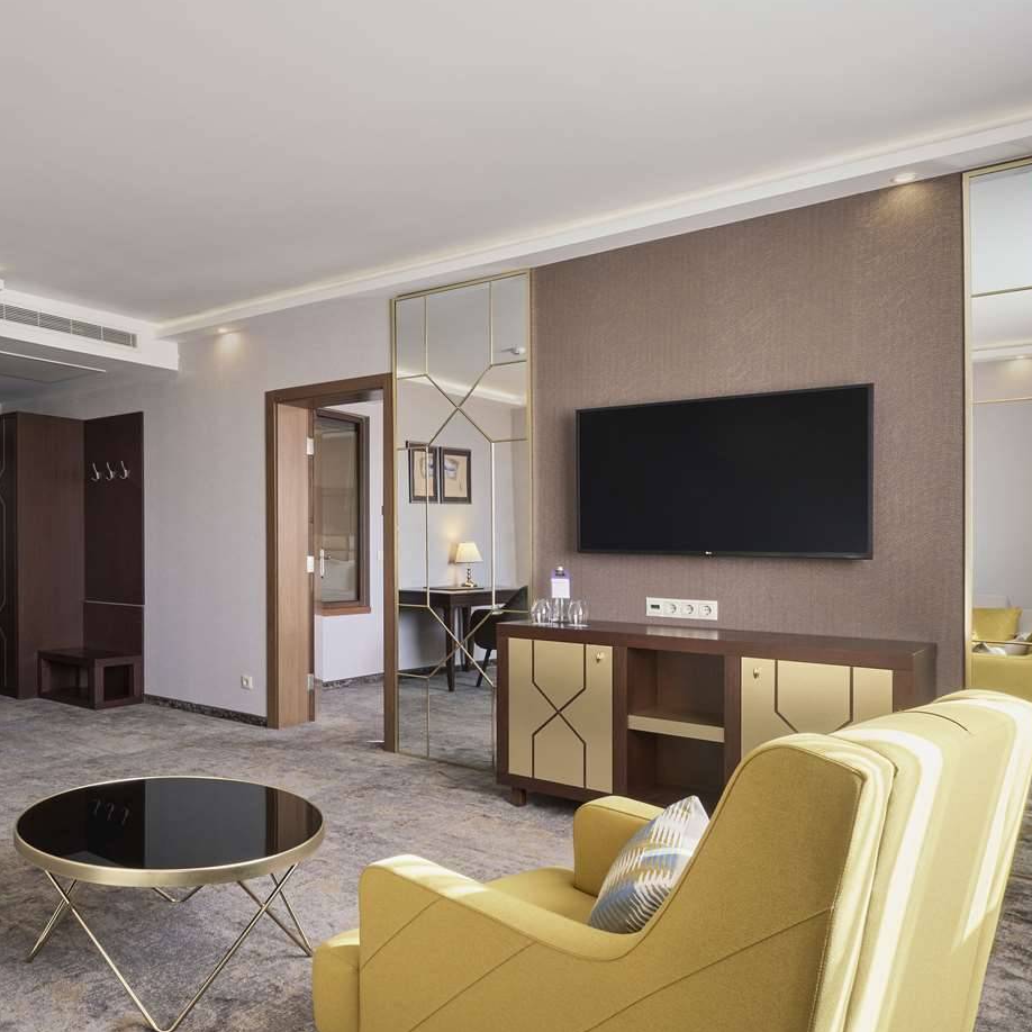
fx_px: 843
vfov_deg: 62.8
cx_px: 265
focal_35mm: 25
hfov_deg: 59.7
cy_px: 555
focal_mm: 12
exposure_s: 1/10
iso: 400
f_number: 10
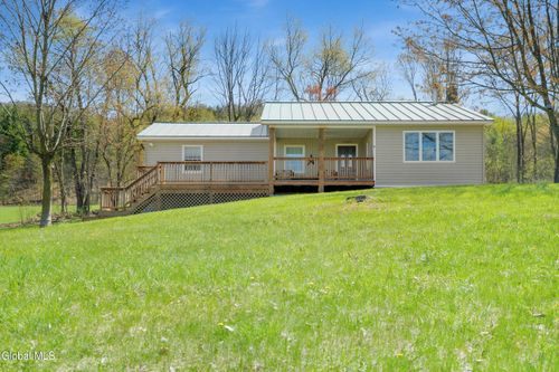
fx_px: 512
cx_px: 280
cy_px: 186
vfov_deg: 39.9
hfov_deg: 57.2
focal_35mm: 33
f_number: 4
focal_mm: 33
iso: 500
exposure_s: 1/2500
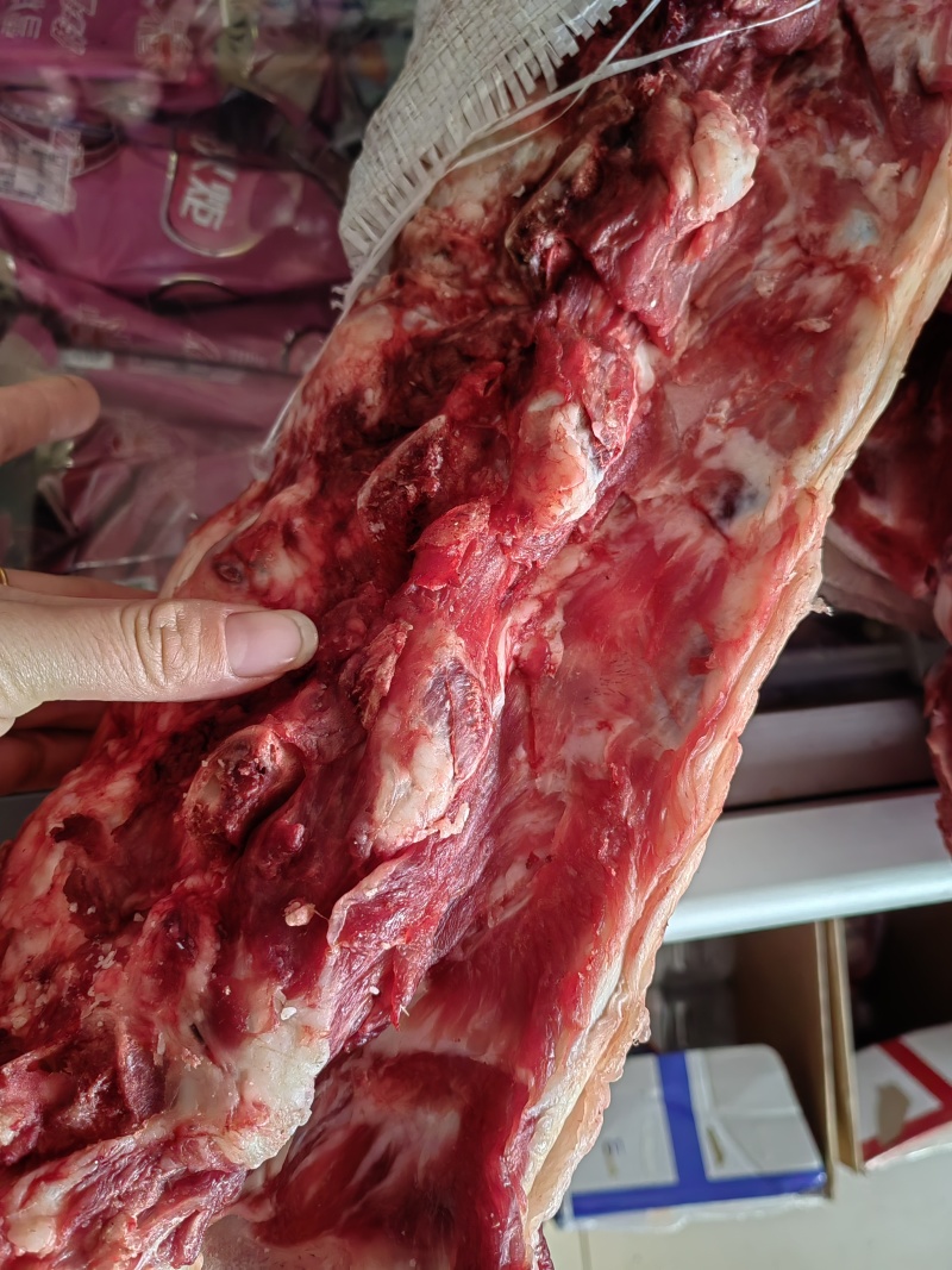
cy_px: 635
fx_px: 990
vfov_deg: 65.3
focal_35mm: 27
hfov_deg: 51.3
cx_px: 476
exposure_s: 1/100
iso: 200
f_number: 1.9
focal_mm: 5.52
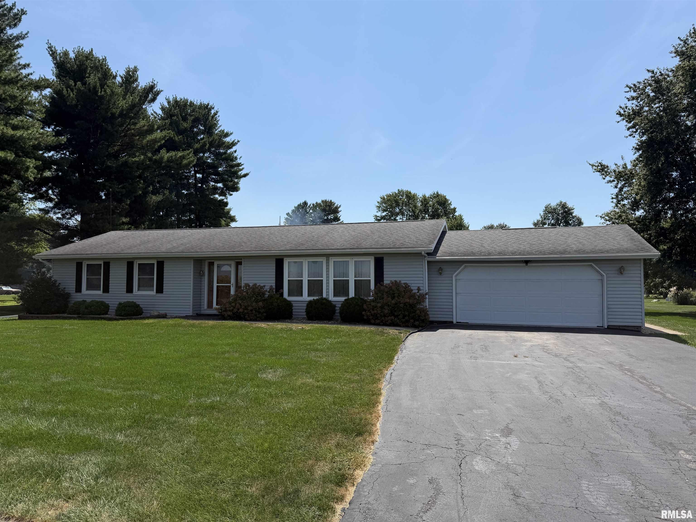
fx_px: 483
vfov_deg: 56.8
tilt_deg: +1.8
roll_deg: +0.5
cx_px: 348
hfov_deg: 71.6
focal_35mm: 24
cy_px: 261
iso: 80
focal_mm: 6.76
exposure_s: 1/7353
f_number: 1.78
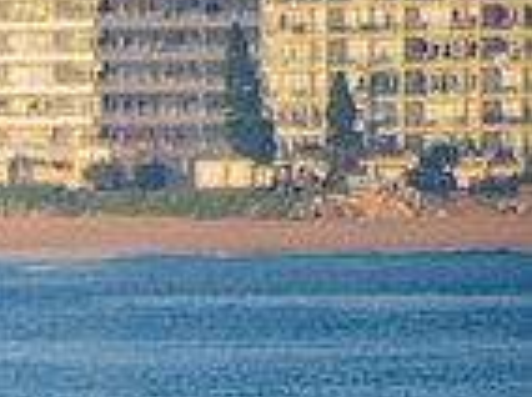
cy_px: 669
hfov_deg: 1.0
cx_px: -551
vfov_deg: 0.8
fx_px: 30164
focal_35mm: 1966
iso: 250
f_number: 5.6
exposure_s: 1/1600
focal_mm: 500
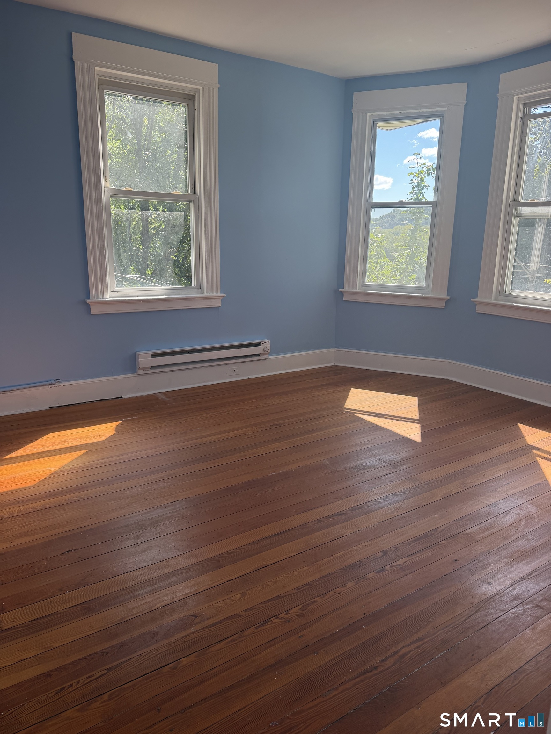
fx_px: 509
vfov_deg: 71.6
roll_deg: -1.7
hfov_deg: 56.8
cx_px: 276
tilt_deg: -13.8
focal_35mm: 24
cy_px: 367
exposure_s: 1/598
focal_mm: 6.76
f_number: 1.78
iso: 100
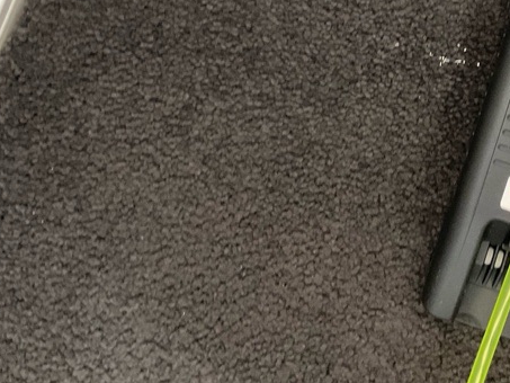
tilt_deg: -82.1
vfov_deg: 22.4
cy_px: 41
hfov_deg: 29.3
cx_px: 438
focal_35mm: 64
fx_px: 943
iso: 250
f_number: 1.8
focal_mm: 3
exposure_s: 1/33
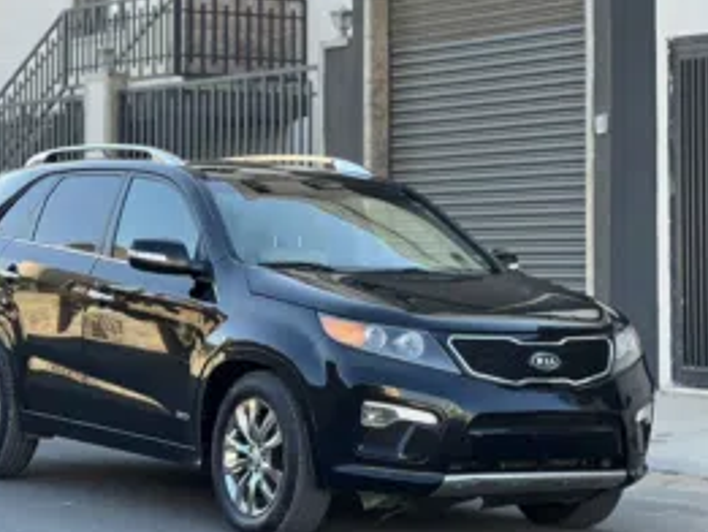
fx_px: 2415
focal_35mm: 118
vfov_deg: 12.5
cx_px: 315
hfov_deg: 16.7
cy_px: 128
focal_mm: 9
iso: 64
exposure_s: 1/121
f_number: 2.8
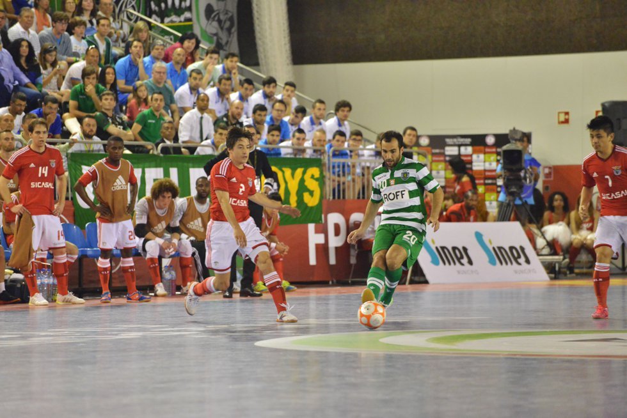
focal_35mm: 220
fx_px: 3833
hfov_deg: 9.4
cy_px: 209
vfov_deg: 6.2
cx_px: 314
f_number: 5.3
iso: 6400
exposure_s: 1/400
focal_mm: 220
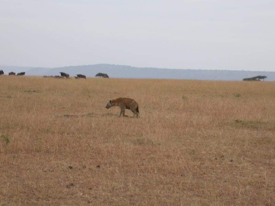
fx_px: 1144
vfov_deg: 10.3
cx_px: 138
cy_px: 103
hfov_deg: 13.7
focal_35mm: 144
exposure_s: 1/250
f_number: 5.5
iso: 100
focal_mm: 29.9
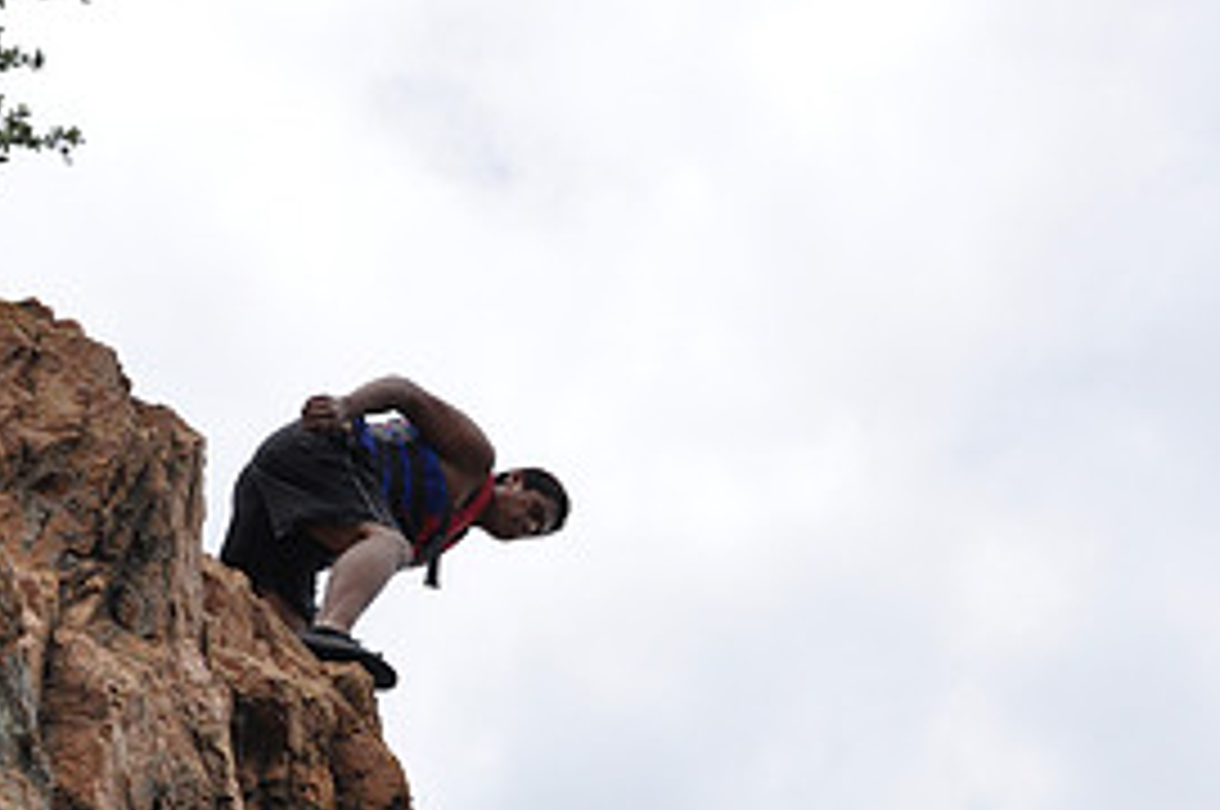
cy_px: 565
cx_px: 311
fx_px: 2606
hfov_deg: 26.0
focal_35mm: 77
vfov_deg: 17.6
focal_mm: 24
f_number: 9
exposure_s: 1/2000
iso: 640
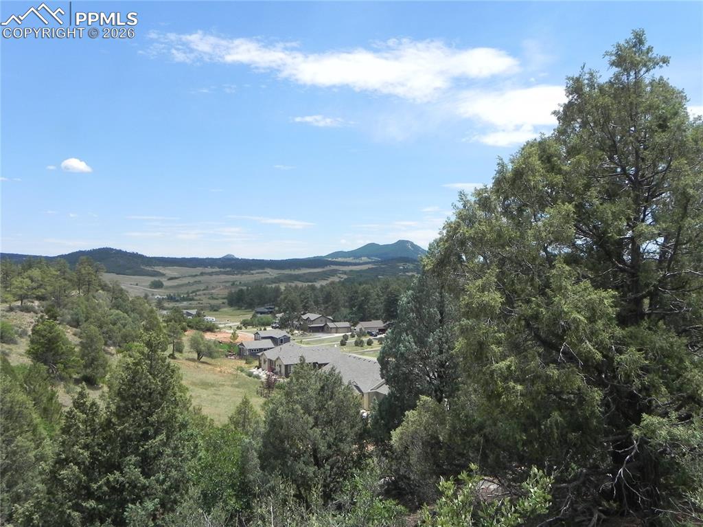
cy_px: 264
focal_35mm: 29
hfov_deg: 61.7
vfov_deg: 48.2
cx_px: 352
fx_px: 589
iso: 160
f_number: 7.1
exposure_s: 1/371
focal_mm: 5.2
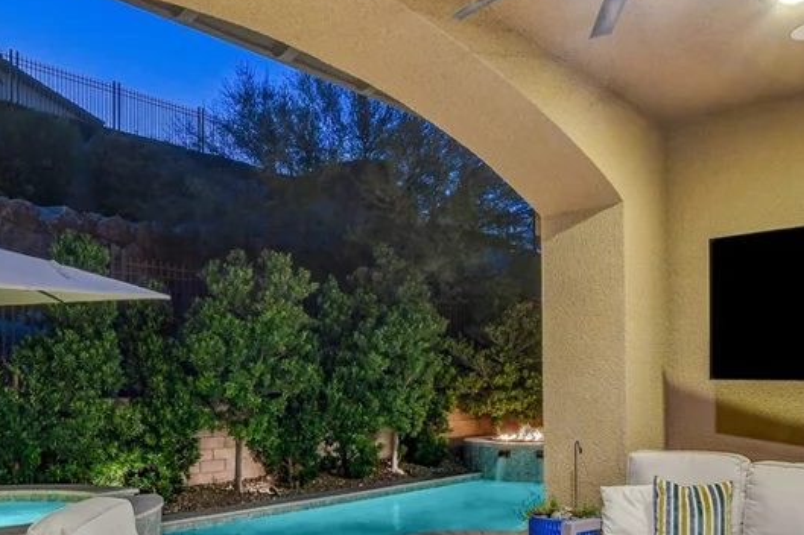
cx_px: 333
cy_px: 375
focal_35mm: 31
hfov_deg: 59.9
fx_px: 692
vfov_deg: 41.5
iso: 800
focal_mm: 11
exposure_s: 1/3.33
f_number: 9
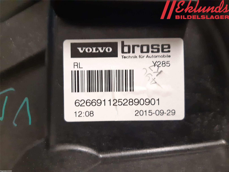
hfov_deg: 67.3
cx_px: 114
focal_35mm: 26
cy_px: 86
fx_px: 172
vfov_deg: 53.1
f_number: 1.7
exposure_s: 1/30
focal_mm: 3.93
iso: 200
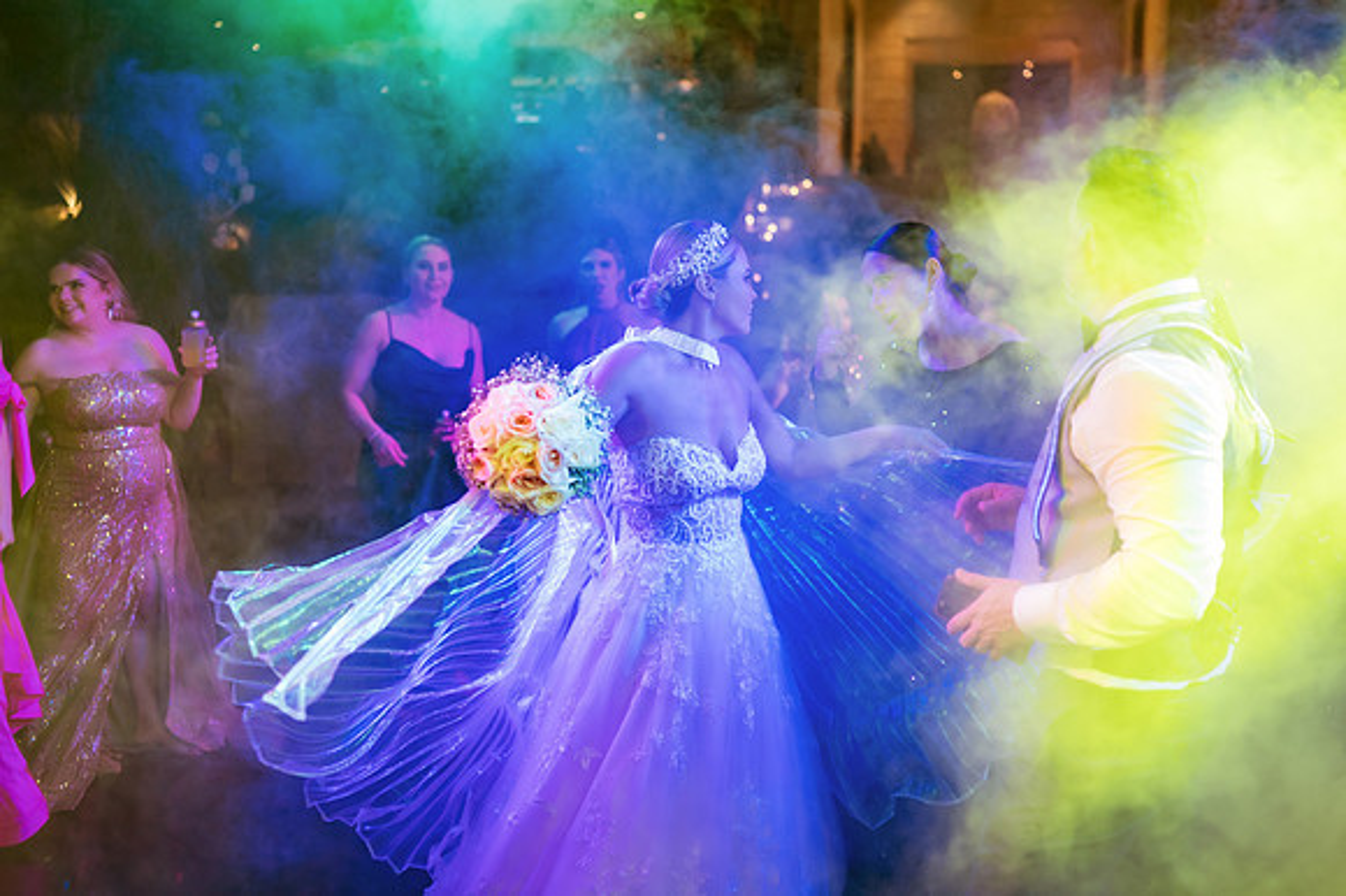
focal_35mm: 38
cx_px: 737
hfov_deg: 50.3
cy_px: 405
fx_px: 1432
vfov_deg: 34.7
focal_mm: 35
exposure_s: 1/400
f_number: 1.8
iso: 1600
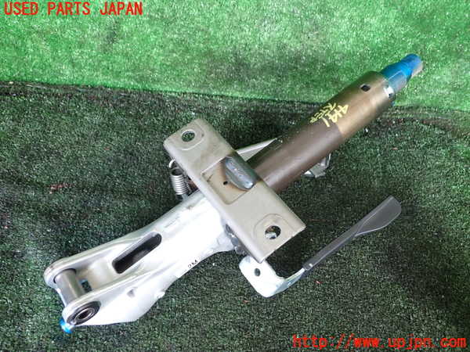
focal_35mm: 30
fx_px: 407
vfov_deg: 46.8
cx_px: 235
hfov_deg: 60.0
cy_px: 176
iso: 200
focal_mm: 5.4
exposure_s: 1/40
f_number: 2.3
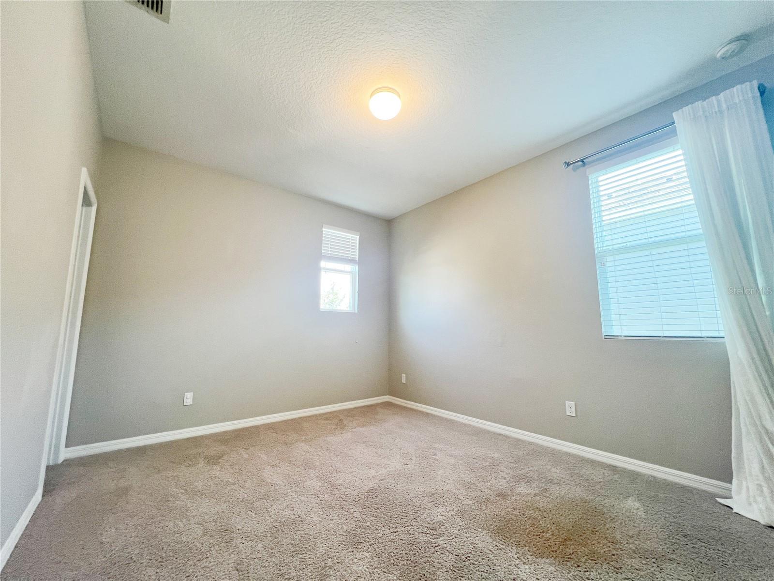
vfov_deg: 89.9
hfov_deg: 106.2
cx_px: 387
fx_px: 291
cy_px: 290
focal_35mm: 13
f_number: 1.8
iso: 200
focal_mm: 1.57
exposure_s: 1/60
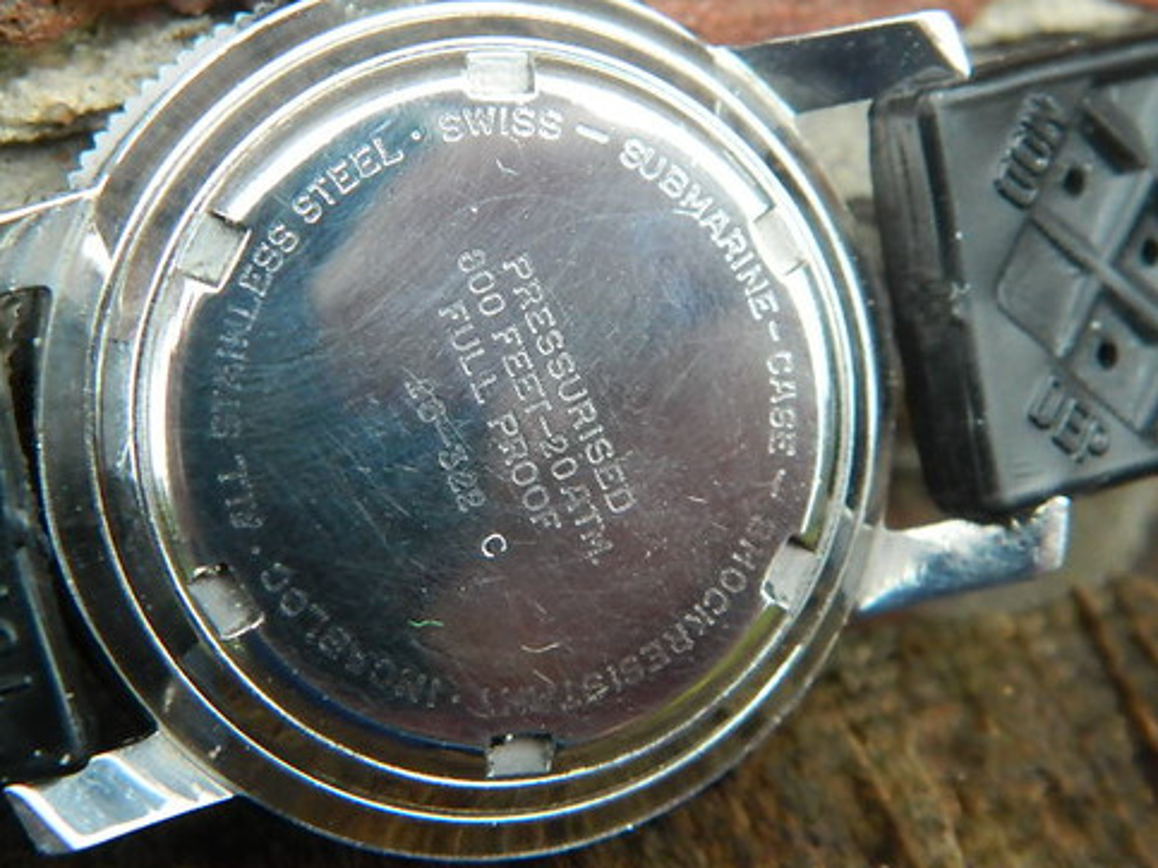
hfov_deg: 22.5
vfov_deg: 17.0
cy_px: 442
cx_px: 561
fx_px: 2910
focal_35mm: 87
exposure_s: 1/5
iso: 200
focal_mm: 15.1
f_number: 4.2
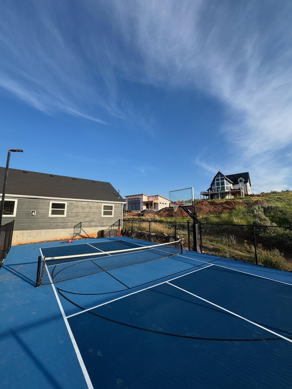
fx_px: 157
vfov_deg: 102.1
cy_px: 194
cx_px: 146
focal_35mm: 14
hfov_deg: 85.7
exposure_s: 1/1063
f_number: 2.2
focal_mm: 2.22
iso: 50
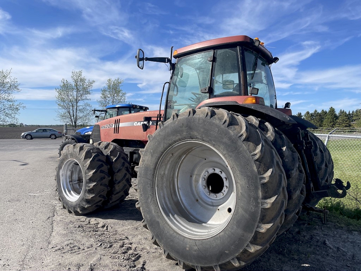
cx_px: 180
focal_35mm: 26
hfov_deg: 67.3
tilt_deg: +0.0
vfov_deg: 53.1
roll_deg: +0.4
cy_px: 136
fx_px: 271
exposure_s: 1/3509
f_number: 1.6
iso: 32
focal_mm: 4.2
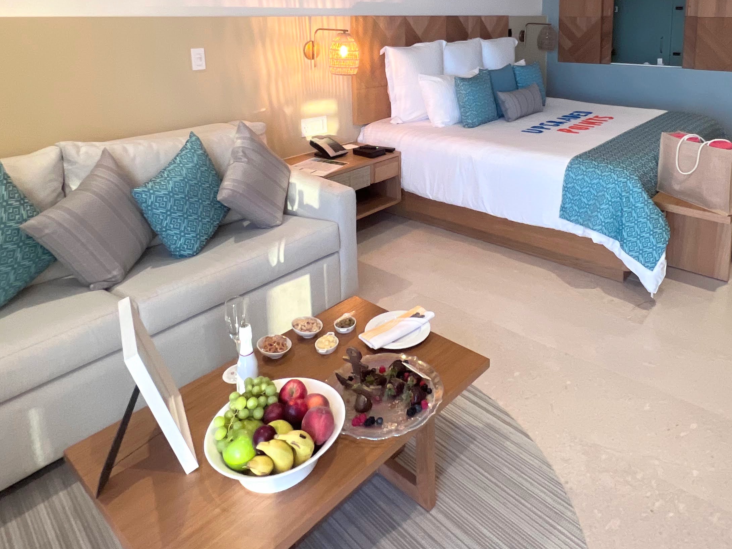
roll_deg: +0.6
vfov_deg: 52.4
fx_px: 508
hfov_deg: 70.2
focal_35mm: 24
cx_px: 467
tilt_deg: -8.1
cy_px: 96
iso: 250
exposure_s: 1/60
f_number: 1.8
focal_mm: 1.57
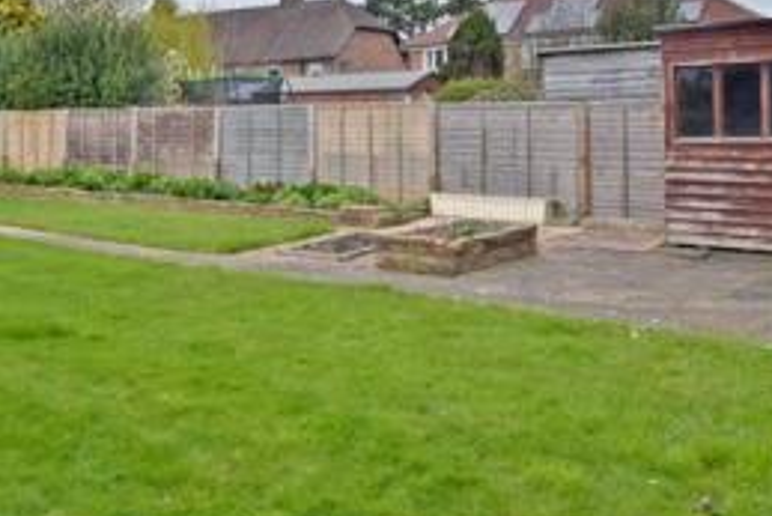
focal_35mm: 38
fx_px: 815
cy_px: 160
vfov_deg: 34.7
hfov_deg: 46.9
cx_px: 116
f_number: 8
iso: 400
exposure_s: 1/1250
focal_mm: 10
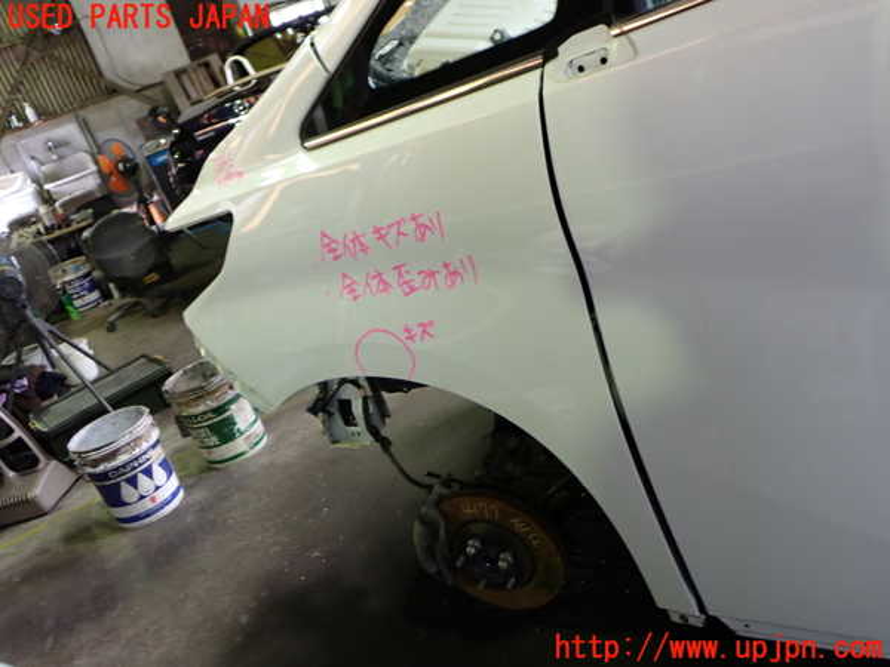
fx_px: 823
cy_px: 334
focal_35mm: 32
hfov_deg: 56.8
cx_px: 445
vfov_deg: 44.2
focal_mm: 5.79
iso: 200
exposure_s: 1/30
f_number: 2.4
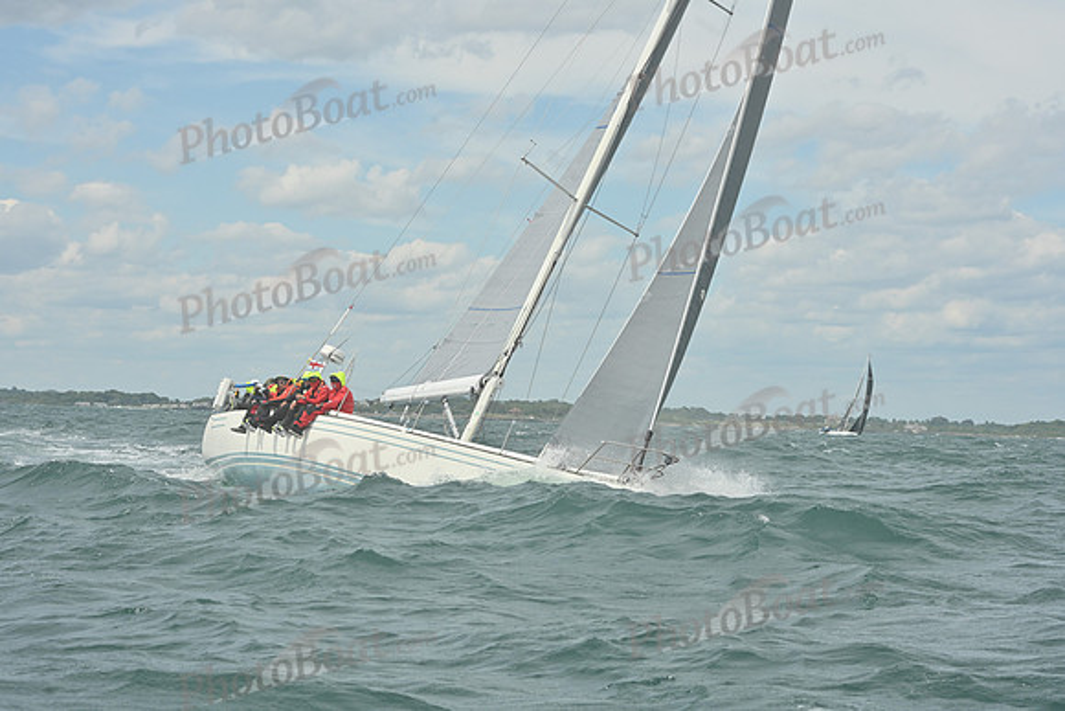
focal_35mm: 92
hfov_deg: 22.1
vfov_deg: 14.9
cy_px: 356
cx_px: 532
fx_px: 2722
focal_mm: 92
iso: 320
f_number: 10
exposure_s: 1/1250
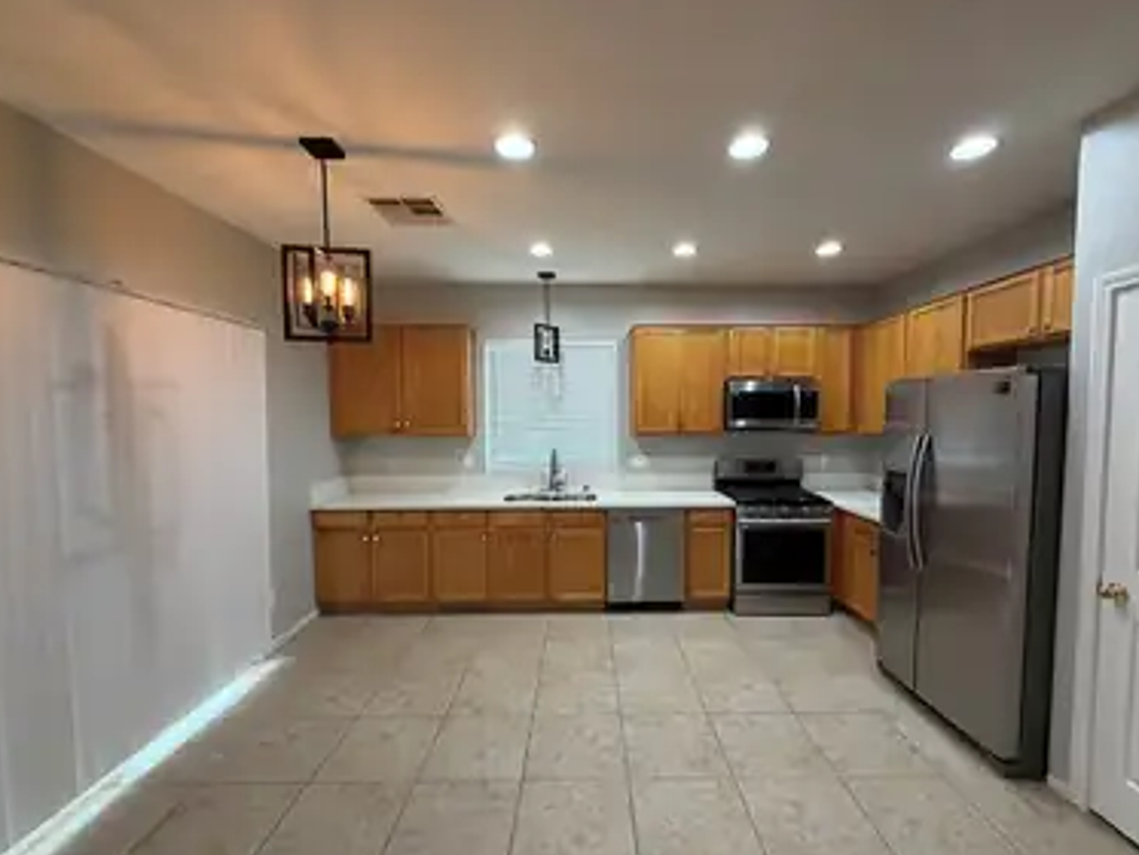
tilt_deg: -3.5
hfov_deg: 98.1
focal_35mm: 15
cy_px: 443
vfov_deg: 81.7
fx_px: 494
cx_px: 589
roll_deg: +0.2
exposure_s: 1/60
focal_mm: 2.22
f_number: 2.2
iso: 200
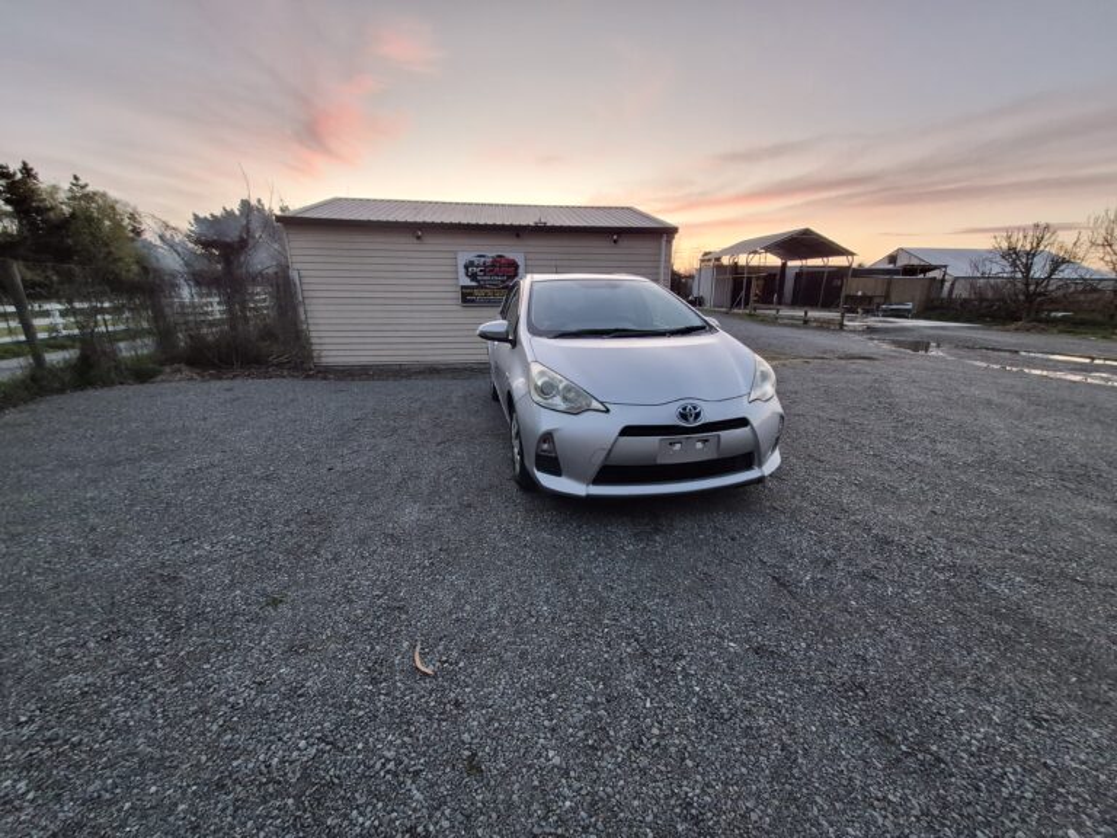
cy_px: 419
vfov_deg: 89.9
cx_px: 558
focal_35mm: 13
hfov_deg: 106.2
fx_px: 419
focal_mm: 1.74
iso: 250
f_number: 2.2
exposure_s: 1/50
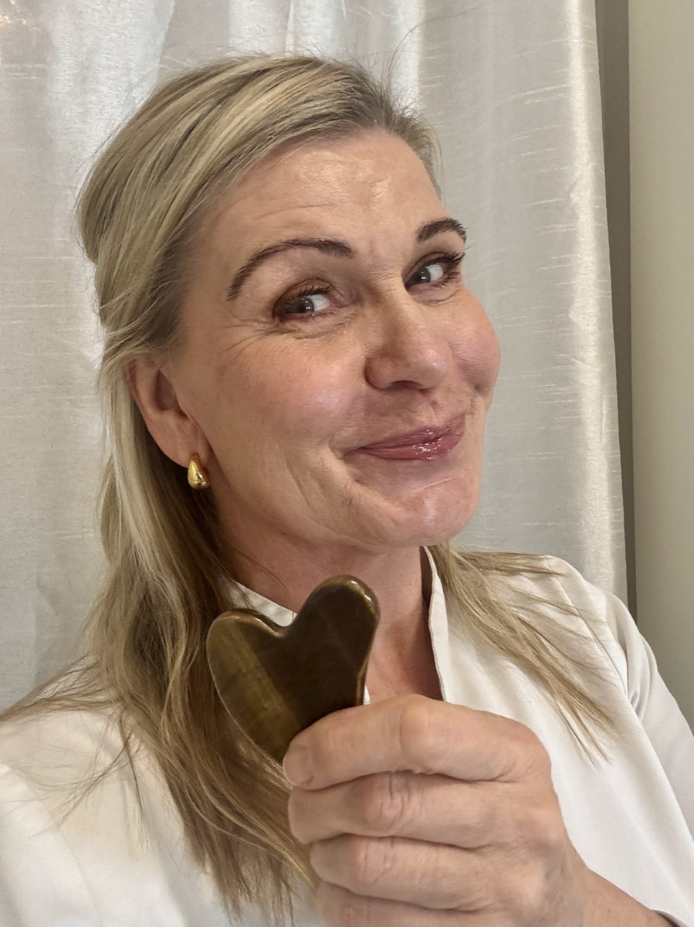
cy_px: 464
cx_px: 347
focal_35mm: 30
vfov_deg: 60.0
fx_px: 803
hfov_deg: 46.8
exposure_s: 1/50
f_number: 1.9
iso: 200
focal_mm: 2.69
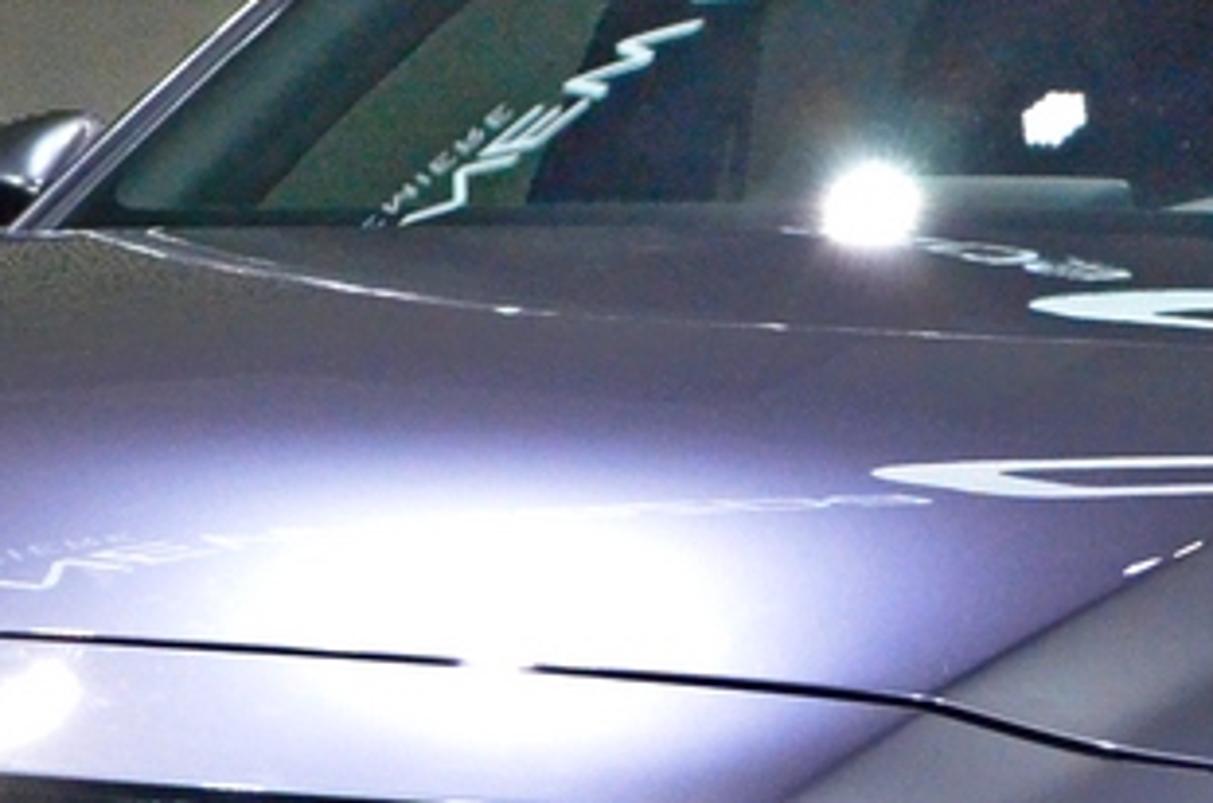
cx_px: 839
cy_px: 860
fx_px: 5279
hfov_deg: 13.1
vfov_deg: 8.6
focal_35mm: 157
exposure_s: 1/200
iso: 4000
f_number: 7.1
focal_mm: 22
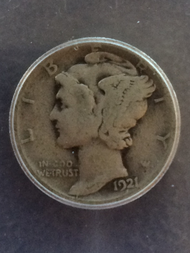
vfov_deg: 61.7
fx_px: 212
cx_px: 95
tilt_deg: -84.2
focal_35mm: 29
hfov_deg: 48.2
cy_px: 126
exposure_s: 1/30
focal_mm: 4.15
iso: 125
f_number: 2.2
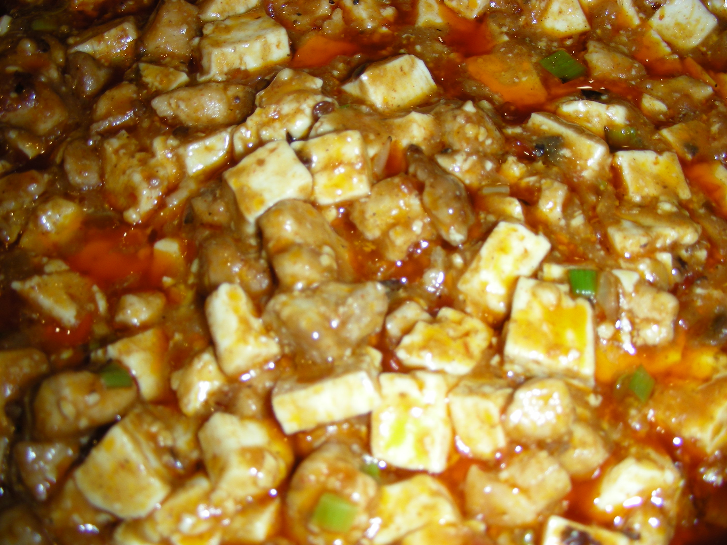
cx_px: 364
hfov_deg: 49.0
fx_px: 798
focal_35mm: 38
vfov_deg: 37.7
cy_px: 272
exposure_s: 1/60
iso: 50
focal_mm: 6.3
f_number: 3.5
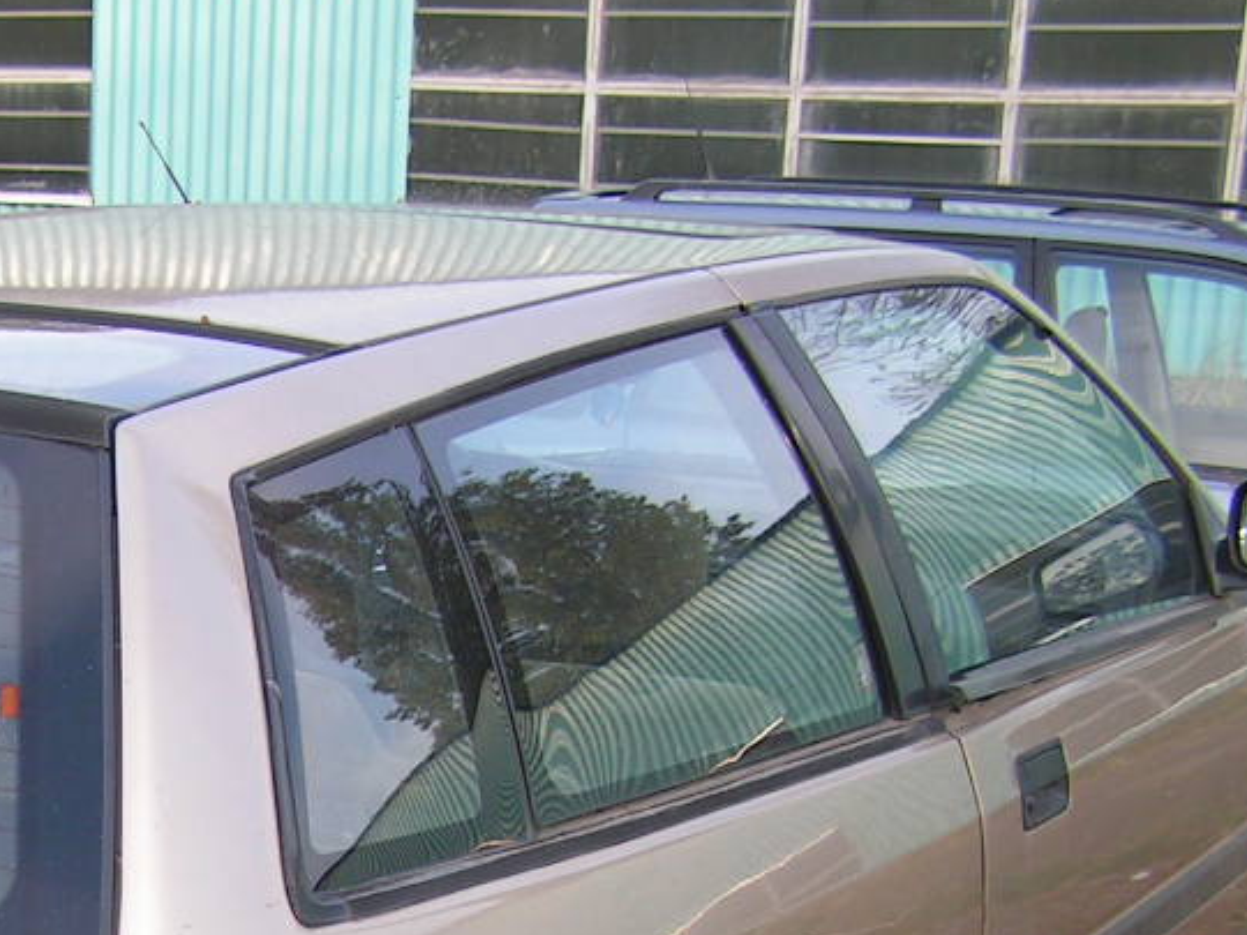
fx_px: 3242
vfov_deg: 15.9
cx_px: 62
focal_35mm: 90
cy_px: 1076
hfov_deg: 21.2
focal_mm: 6.3
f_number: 2.8
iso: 50
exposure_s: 1/160
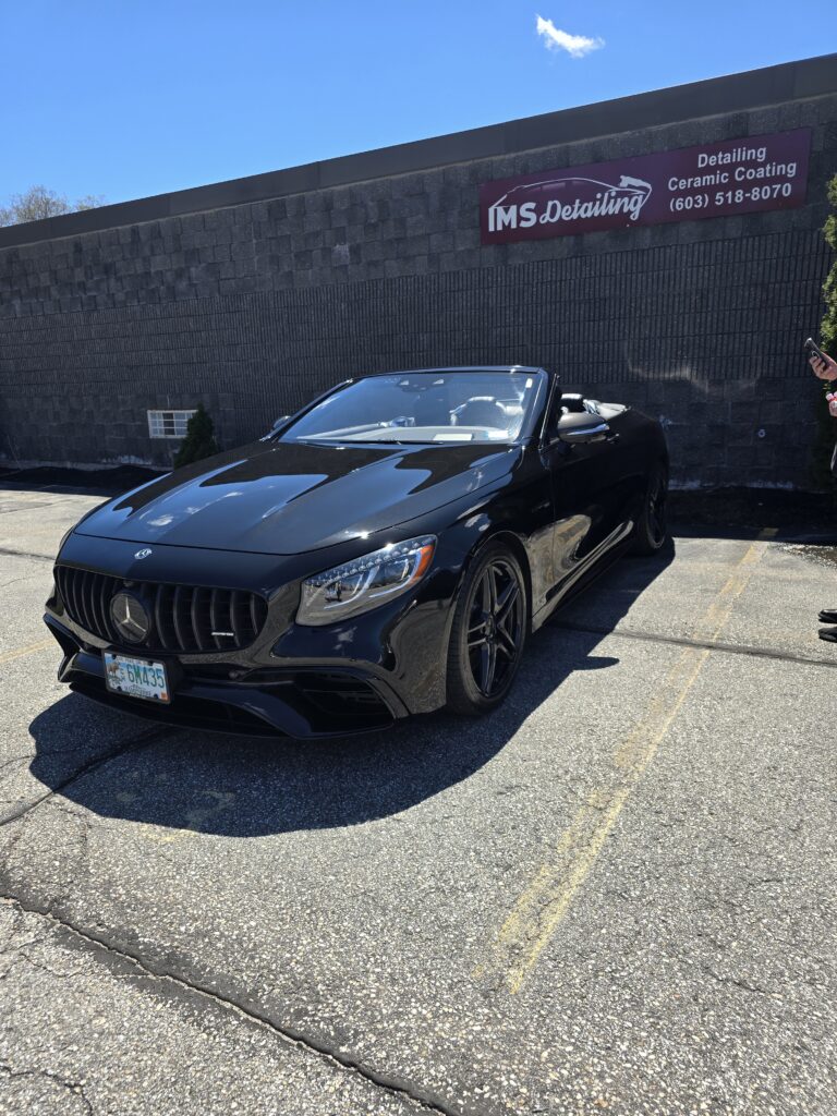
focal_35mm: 23
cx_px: 418
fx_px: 742
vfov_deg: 73.9
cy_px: 558
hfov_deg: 58.9
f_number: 1.7
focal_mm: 6.3
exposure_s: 1/503
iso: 12
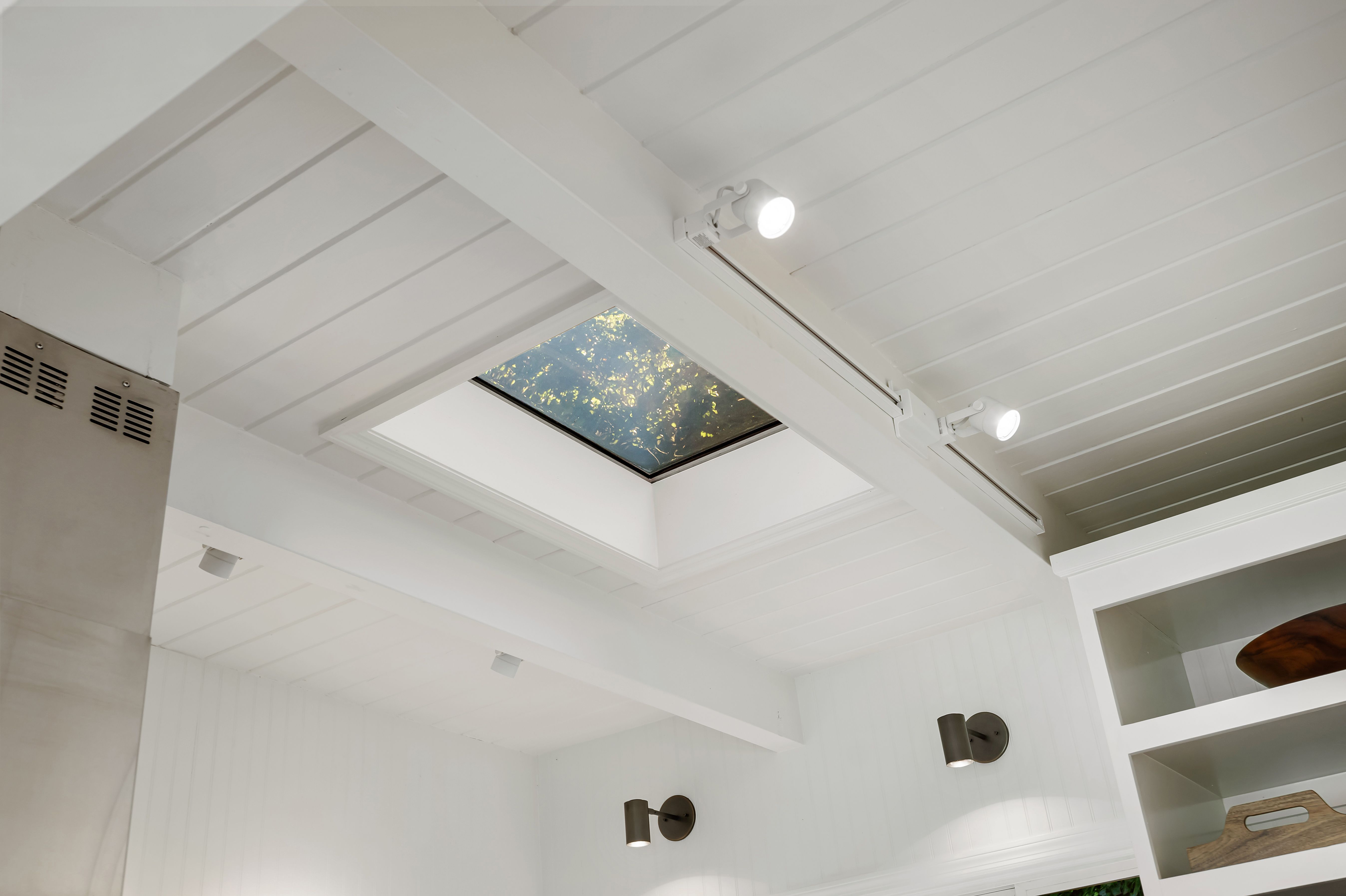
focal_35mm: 36
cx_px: 673
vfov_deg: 36.9
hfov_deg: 53.1
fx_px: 1346
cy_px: 448
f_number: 6.3
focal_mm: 24
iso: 400
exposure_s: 1/13
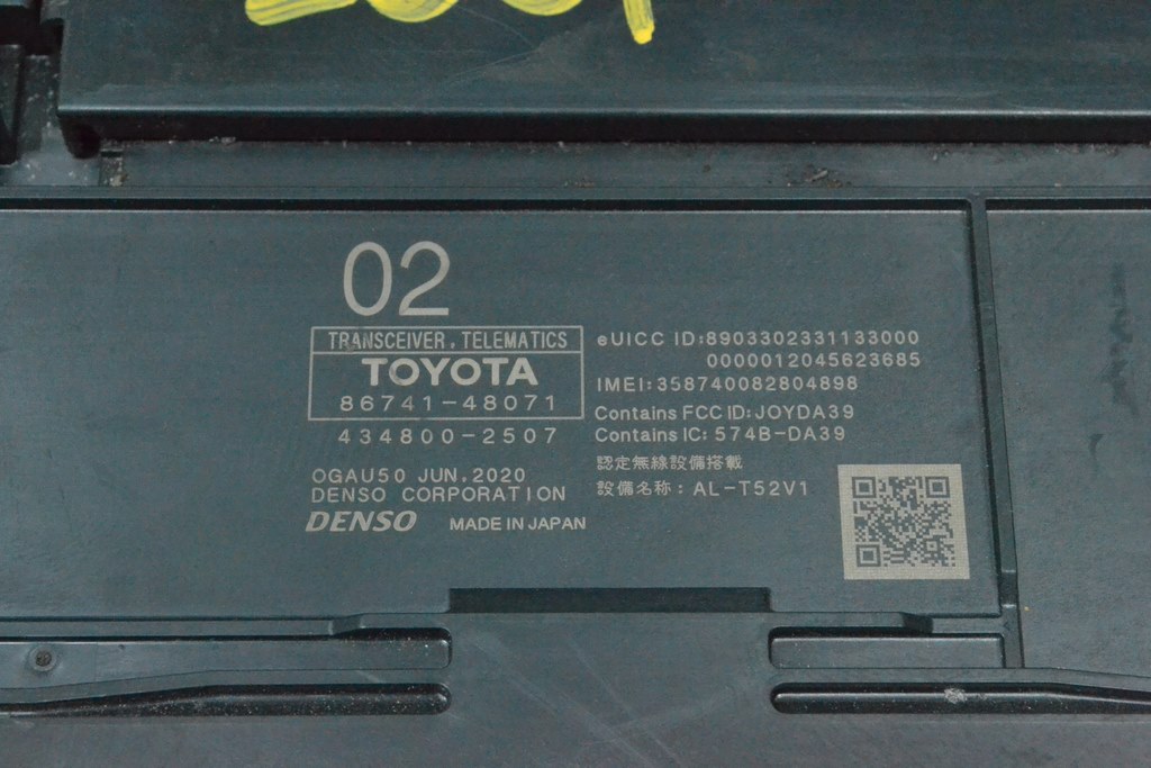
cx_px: 576
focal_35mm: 82
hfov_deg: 24.6
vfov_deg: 16.6
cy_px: 384
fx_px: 2638
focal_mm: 55
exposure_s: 1/100
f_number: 11
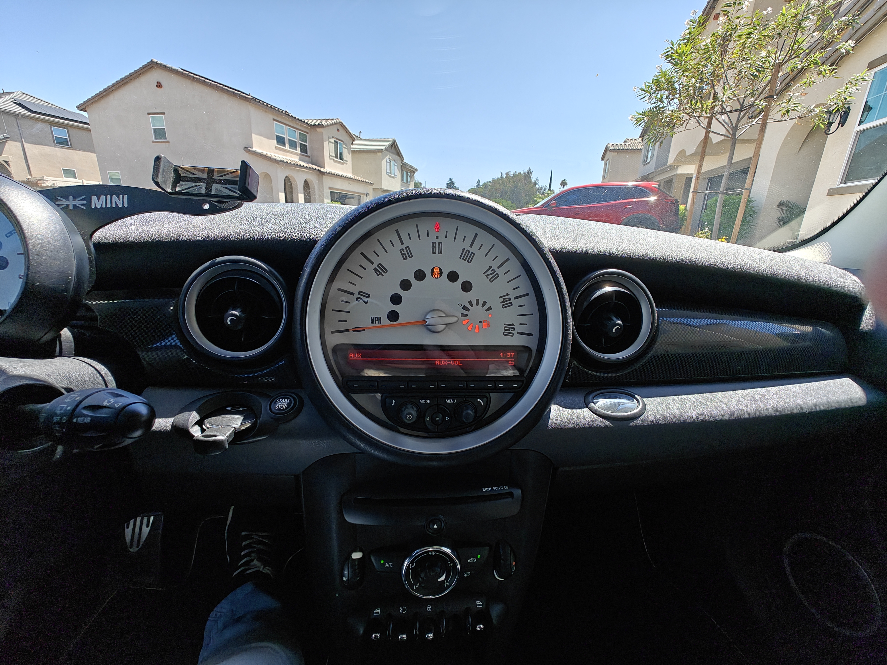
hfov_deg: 102.1
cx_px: 444
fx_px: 359
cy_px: 332
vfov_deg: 85.7
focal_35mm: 14
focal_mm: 2.59
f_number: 2.2
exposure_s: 1/350
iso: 64
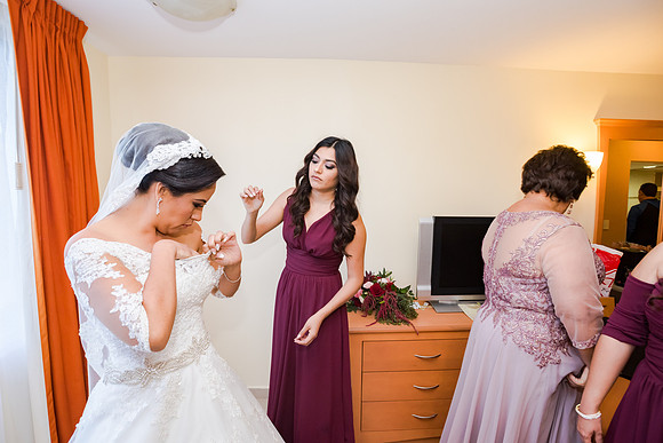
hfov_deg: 86.9
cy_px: 222
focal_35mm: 19
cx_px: 332
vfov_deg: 64.6
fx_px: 350
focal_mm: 19
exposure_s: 1/125
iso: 1600
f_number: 3.5
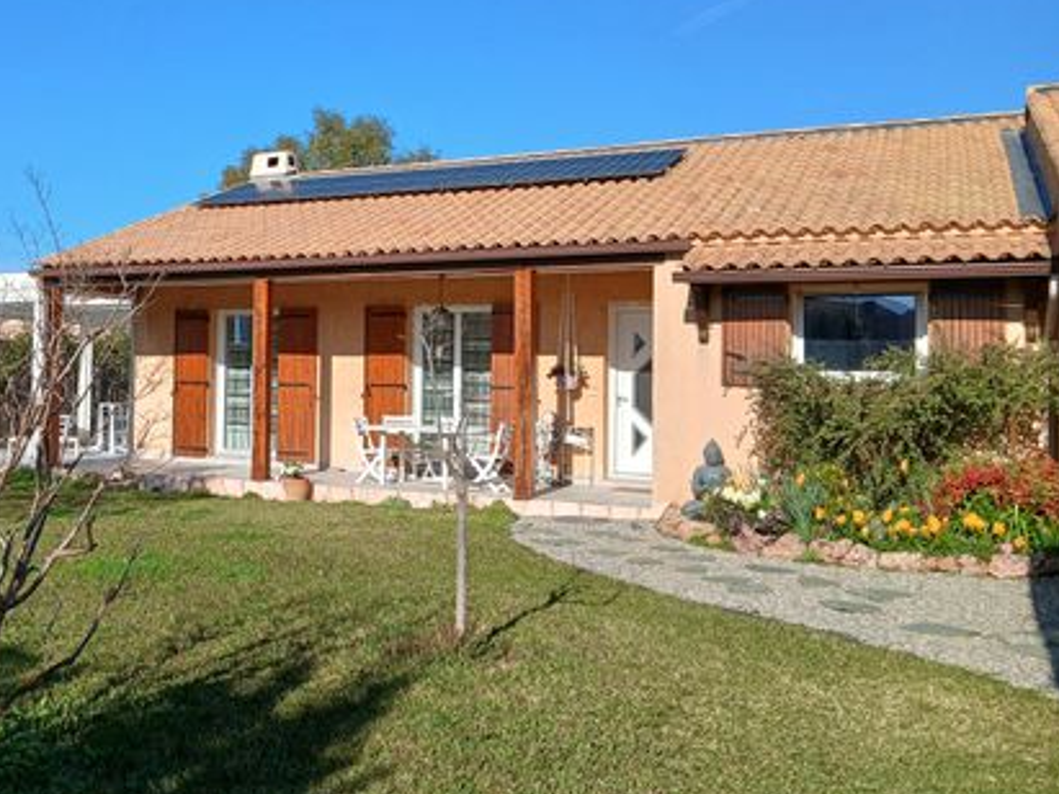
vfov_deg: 37.6
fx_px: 1162
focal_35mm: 38
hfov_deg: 47.6
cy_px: 338
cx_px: 299
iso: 20
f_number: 1.8
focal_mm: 3.98
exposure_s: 1/588
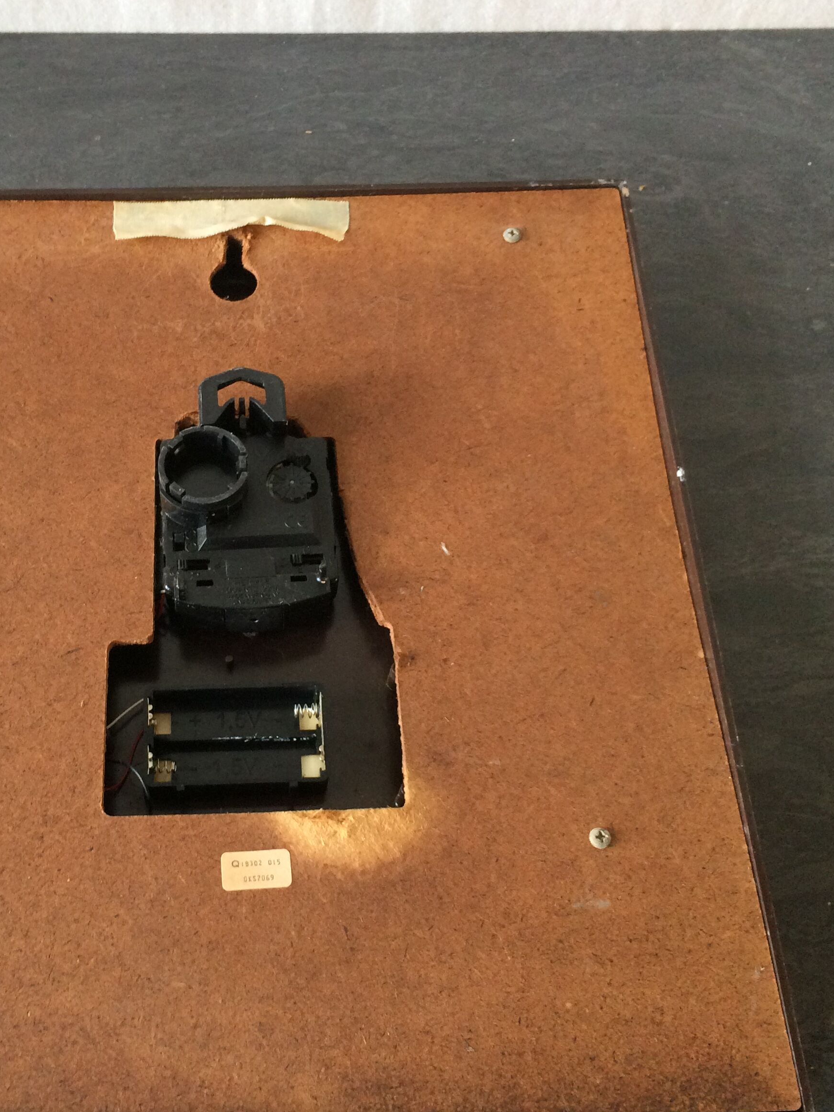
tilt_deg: -64.2
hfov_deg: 34.7
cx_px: 257
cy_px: 576
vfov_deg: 45.8
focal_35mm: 41
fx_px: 1317
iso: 160
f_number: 2.2
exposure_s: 1/33
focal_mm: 4.15
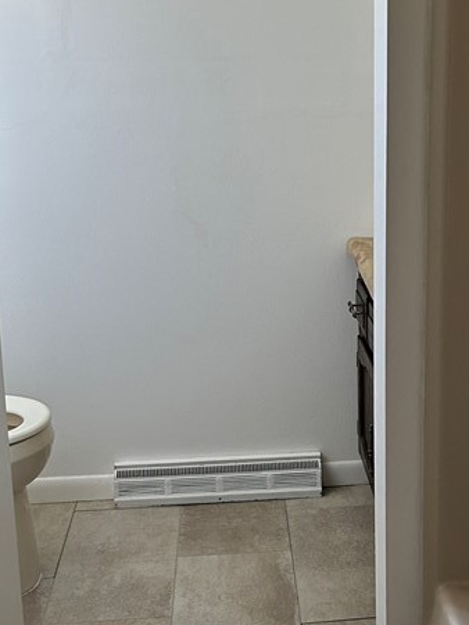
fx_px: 1066
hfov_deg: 24.5
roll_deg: -0.7
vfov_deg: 32.7
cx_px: 366
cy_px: 309
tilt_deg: -15.3
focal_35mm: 59
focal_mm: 5.7
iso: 200
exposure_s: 1/60
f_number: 1.5
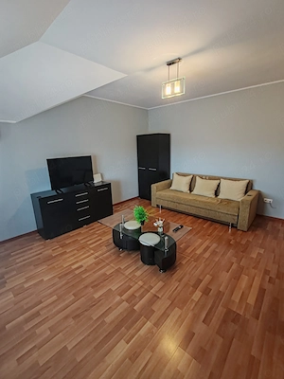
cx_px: 142
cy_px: 190
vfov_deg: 94.5
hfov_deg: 78.1
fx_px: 175
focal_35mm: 16
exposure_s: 1/33
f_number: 2.2
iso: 320
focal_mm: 1.96
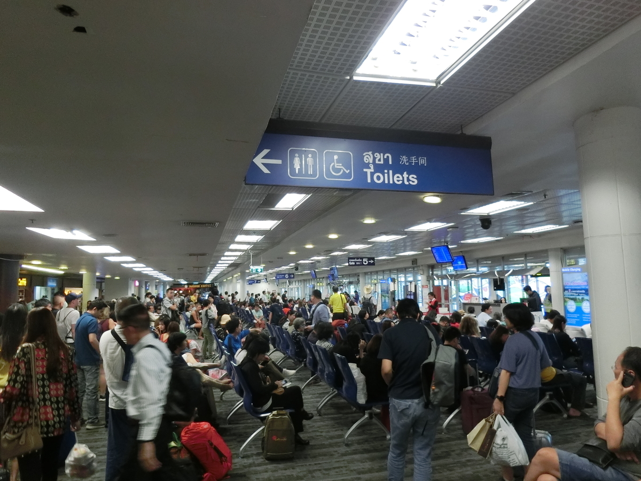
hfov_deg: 69.4
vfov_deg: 54.9
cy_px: 240
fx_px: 463
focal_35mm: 25
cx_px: 320
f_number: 3.5
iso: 400
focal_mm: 4.5
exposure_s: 1/40
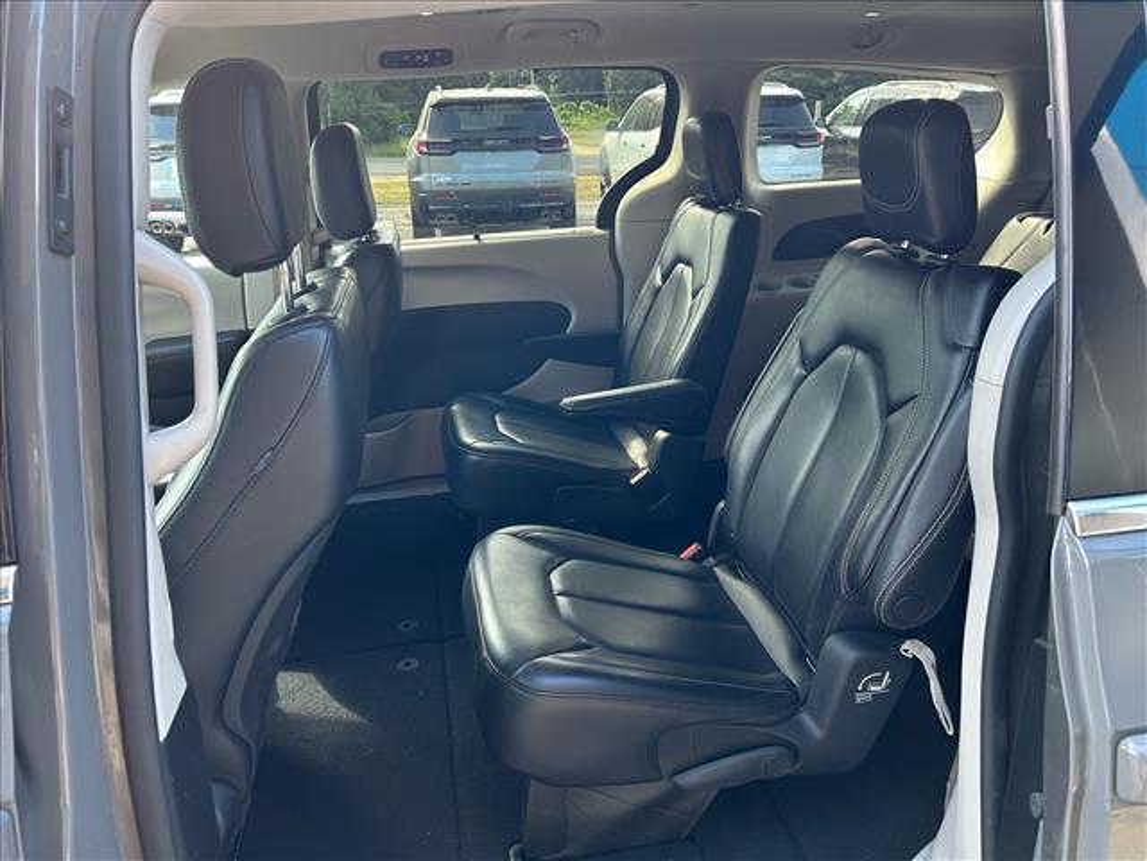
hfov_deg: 67.3
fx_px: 862
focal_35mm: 26
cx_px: 574
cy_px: 430
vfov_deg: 53.1
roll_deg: +1.6
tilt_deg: -20.3
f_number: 1.5
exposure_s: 1/121
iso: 100
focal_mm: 5.7
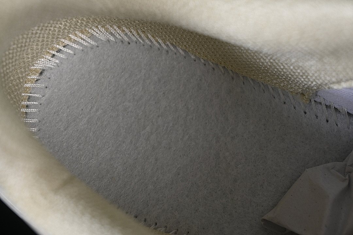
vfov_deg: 18.2
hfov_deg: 27.0
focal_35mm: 75
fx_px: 735
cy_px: 118
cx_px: 176
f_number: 7.1
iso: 160
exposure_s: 1/80
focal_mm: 50
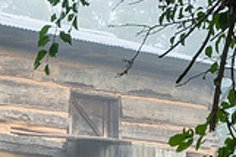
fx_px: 1310
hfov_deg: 10.2
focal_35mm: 200
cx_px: 29
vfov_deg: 6.8
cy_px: 190
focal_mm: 37
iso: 100
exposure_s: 1/10
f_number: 11
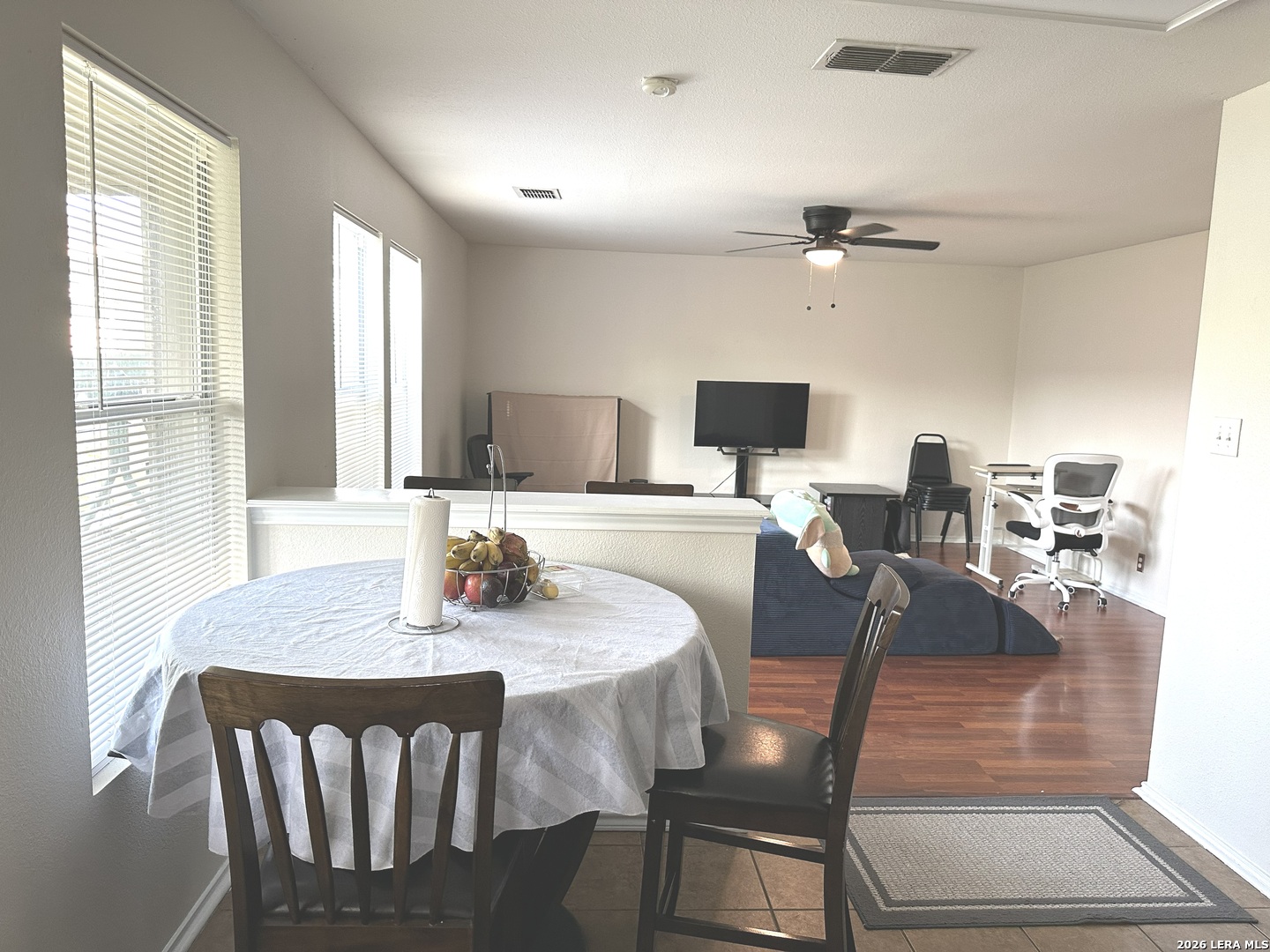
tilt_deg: -7.3
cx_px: 635
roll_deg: -2.6
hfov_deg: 71.6
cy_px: 476
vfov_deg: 56.8
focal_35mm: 24
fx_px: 881
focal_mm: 6.86
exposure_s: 1/77
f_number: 1.78
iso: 250
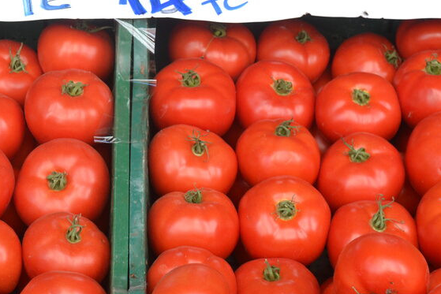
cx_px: 121
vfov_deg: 11.3
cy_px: -12
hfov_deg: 17.0
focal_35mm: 120
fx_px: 1472
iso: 400
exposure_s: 1/125
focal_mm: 35
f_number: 5.6
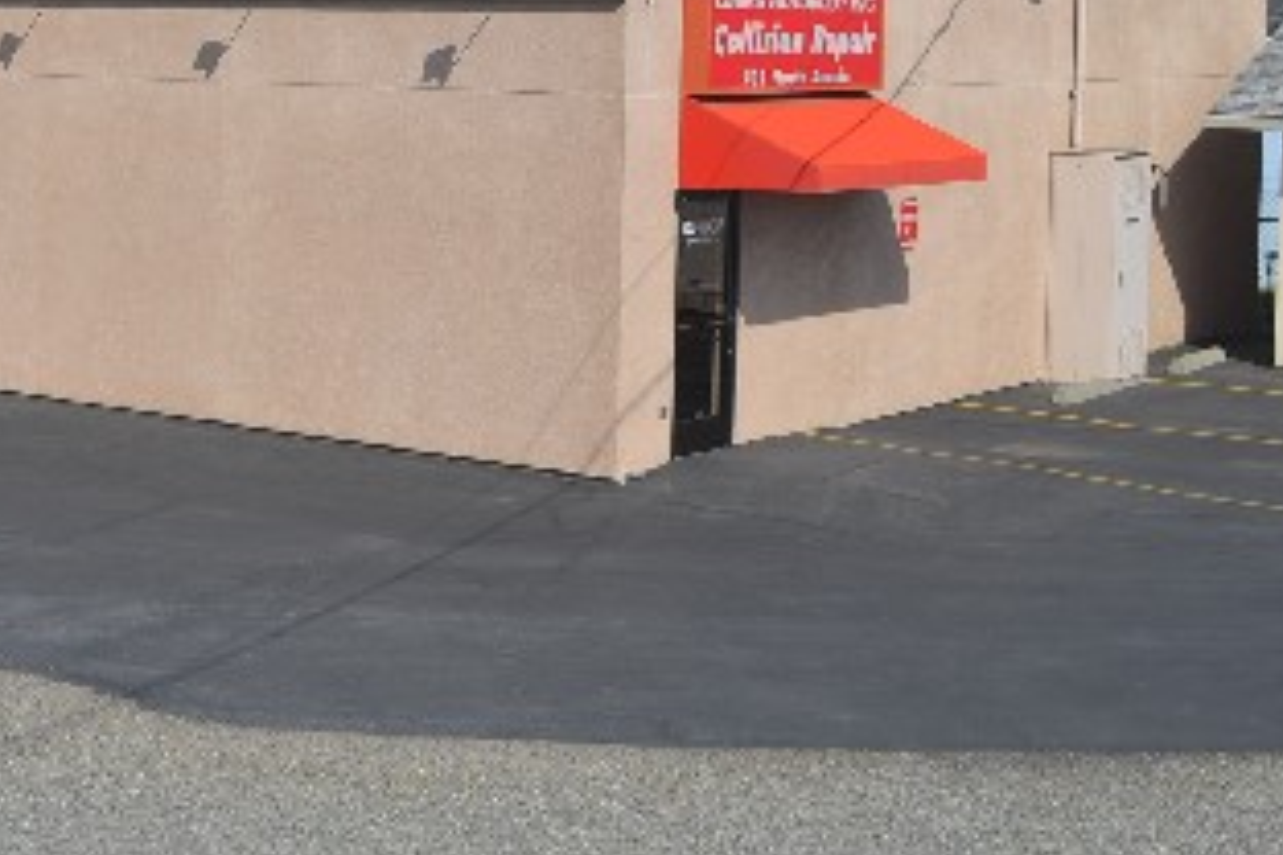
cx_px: 82
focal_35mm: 75
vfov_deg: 18.0
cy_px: 123
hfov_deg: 26.0
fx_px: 2673
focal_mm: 26
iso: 100
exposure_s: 1/320
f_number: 9
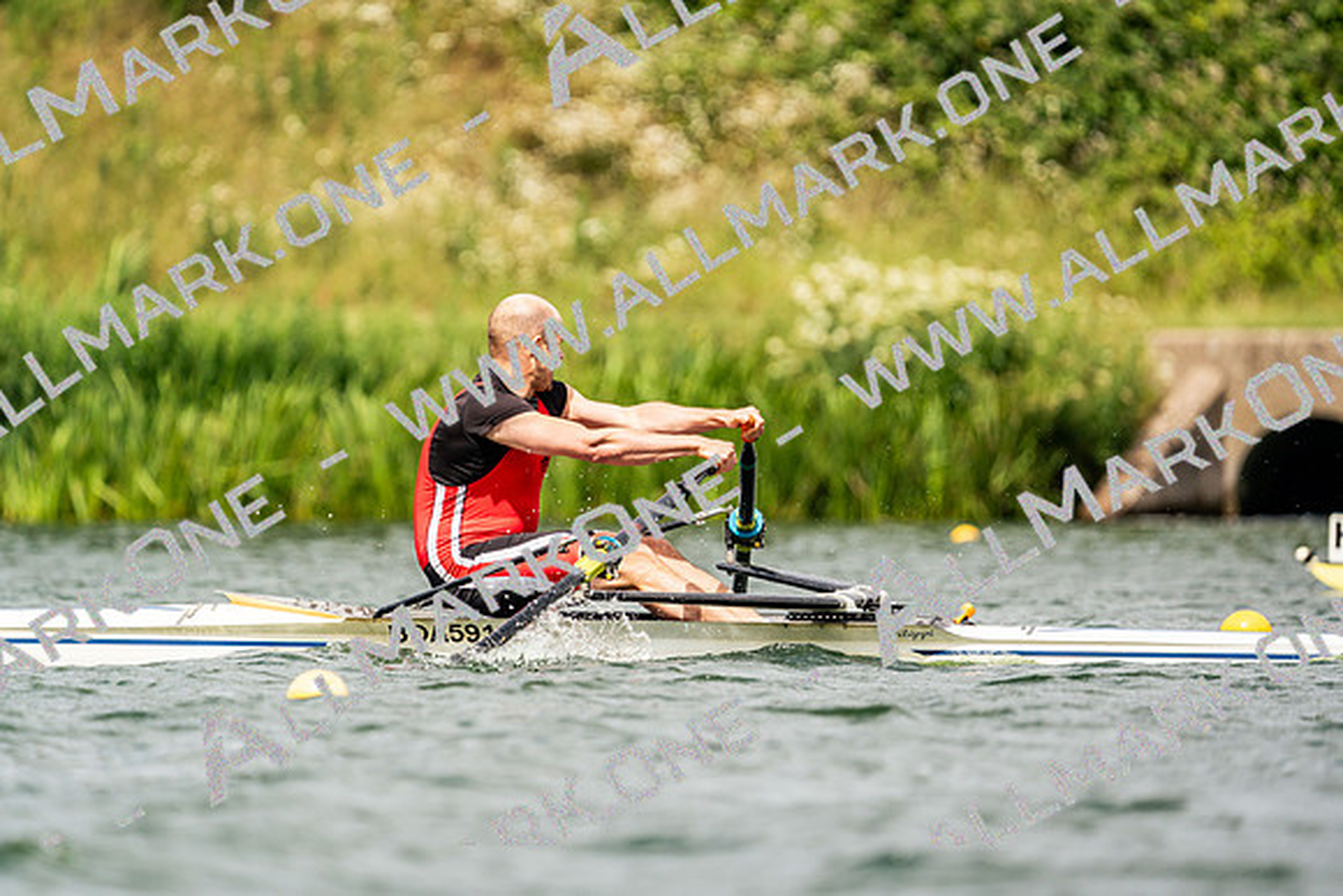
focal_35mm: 489
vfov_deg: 2.8
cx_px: 672
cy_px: 448
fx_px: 18246
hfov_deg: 4.2
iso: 250
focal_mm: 489
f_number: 6.3
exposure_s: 1/2000
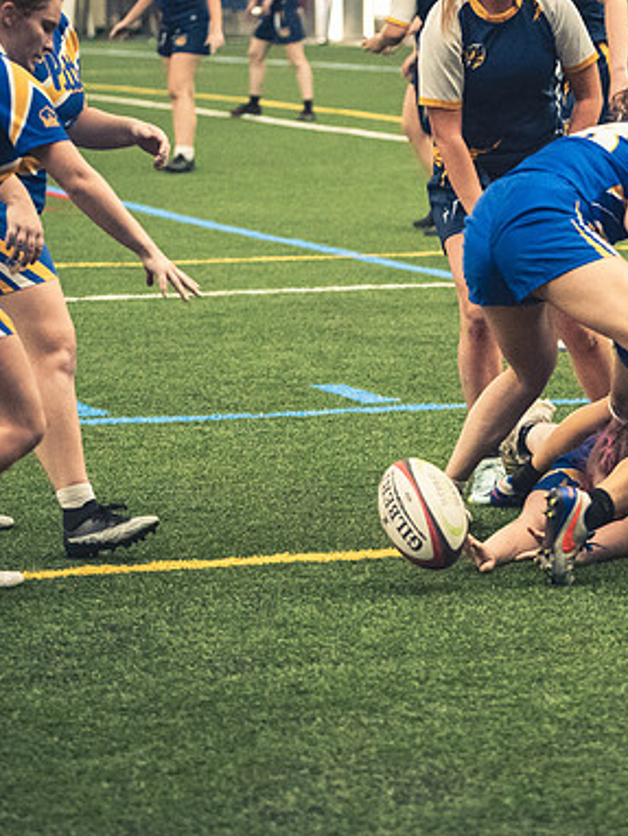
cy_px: 418
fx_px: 4543
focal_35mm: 188
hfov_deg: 7.9
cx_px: 593
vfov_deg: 10.5
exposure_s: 1/500
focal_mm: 86
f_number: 2.8
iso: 12800
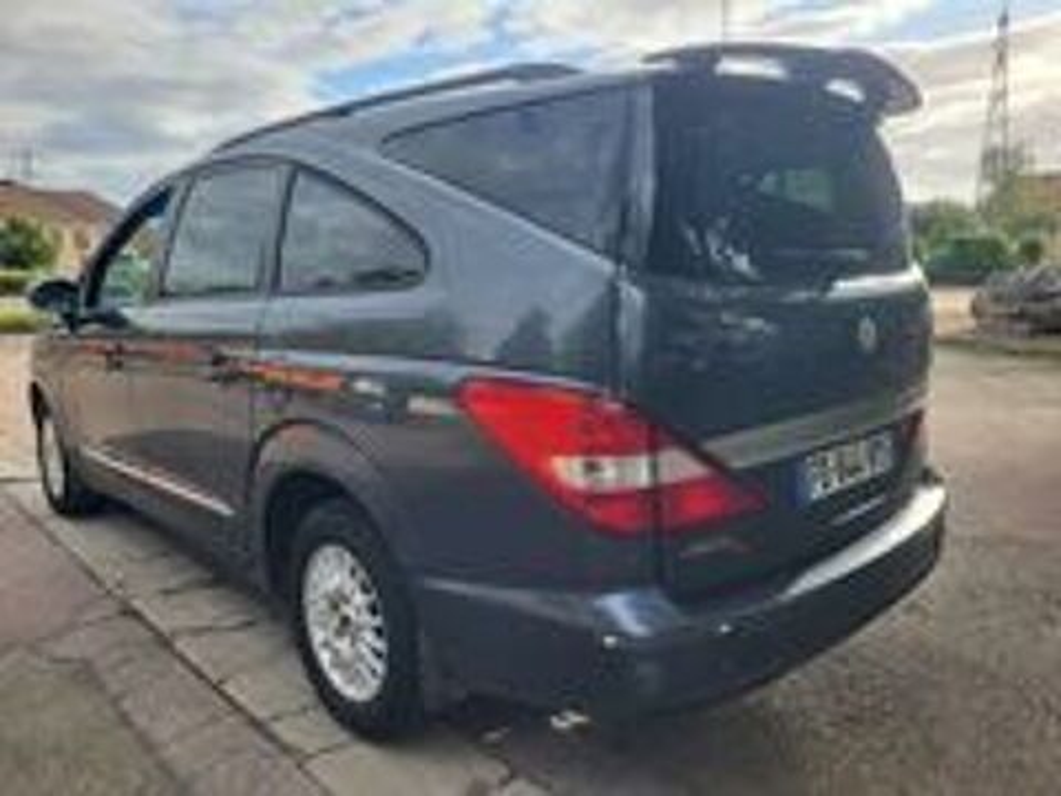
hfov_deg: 67.3
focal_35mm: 26
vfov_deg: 53.1
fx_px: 797
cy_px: 398
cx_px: 530
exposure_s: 1/643
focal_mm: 5.4
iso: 40
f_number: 1.8
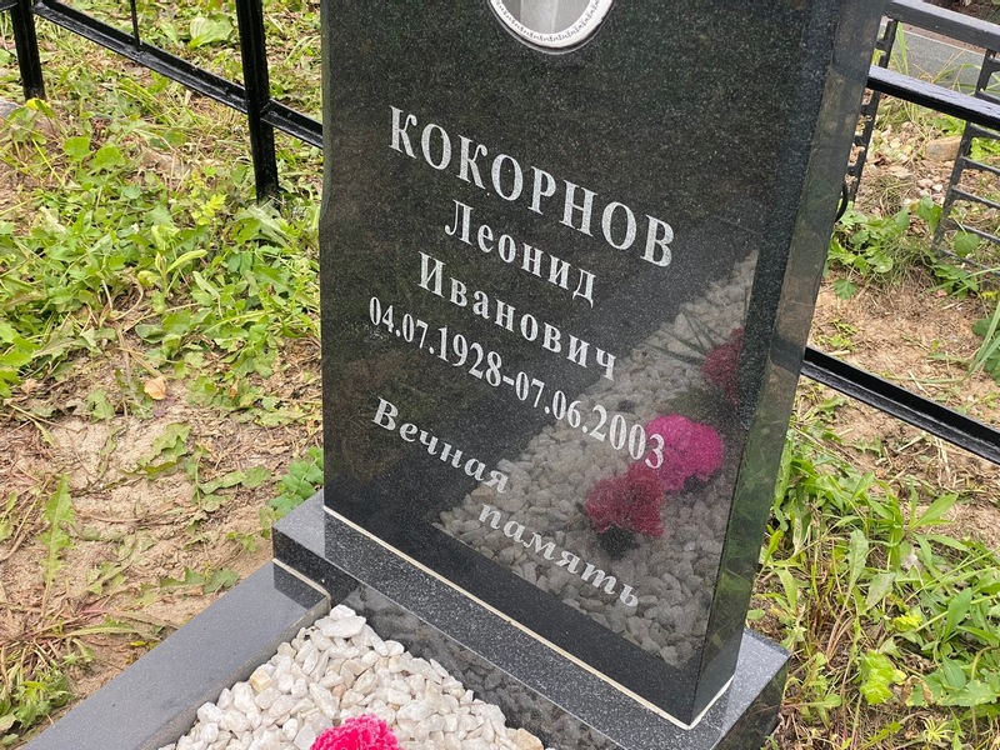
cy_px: 375
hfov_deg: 36.8
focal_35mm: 52
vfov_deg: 28.0
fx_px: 1502
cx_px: 500
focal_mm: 6
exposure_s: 1/122
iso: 32
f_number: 2
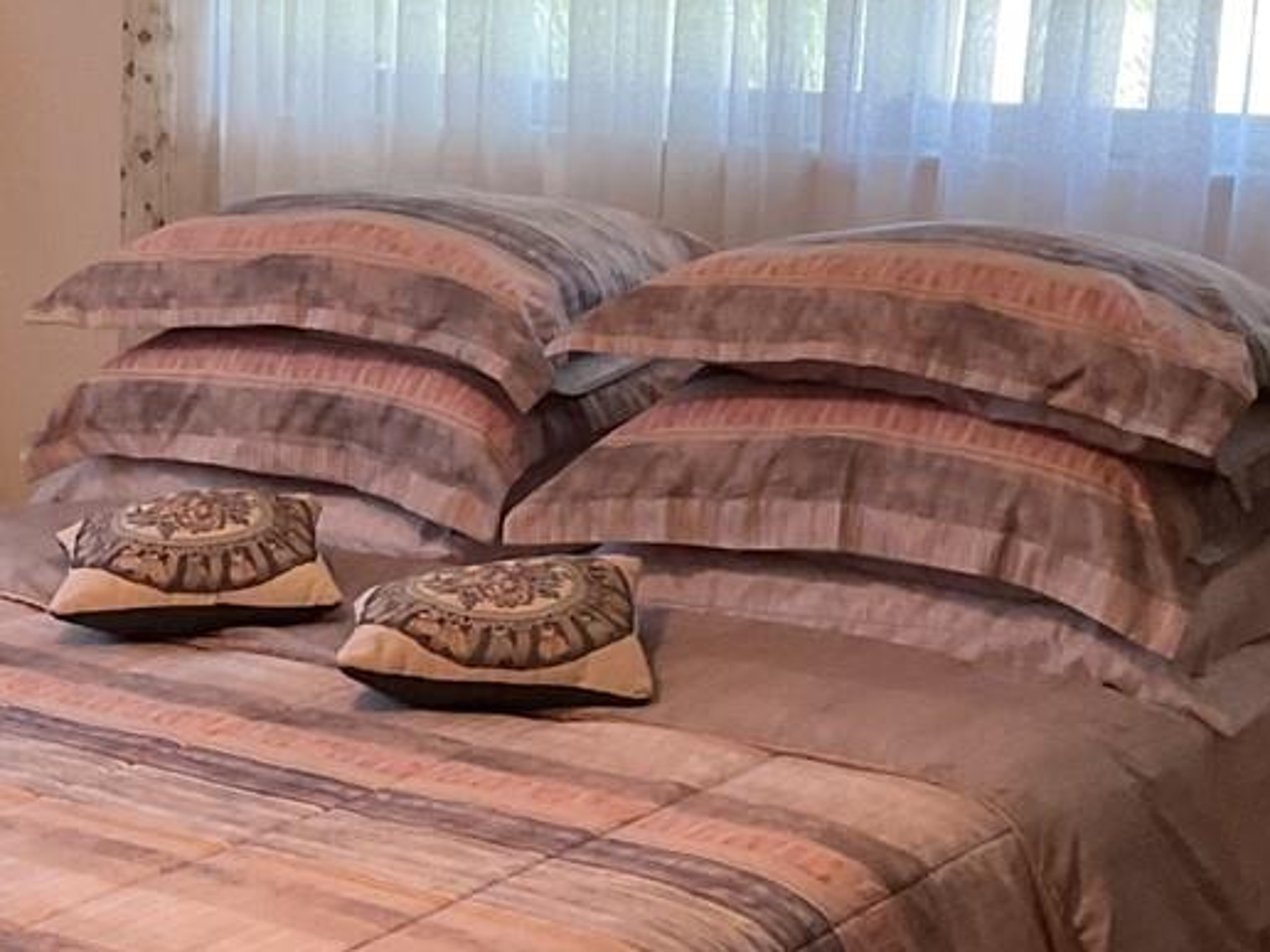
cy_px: 625
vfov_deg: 16.4
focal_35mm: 90
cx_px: 98
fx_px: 3302
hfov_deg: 21.2
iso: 125
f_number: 1.8
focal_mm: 3
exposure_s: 1/60
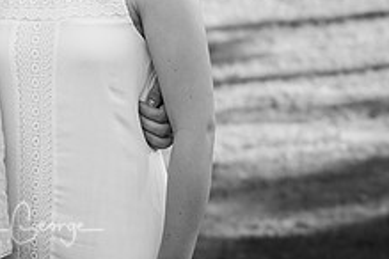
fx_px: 3004
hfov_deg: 7.4
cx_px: -16
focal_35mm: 278
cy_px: -81
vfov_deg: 4.9
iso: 400
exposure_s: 1/400
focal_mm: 70
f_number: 4
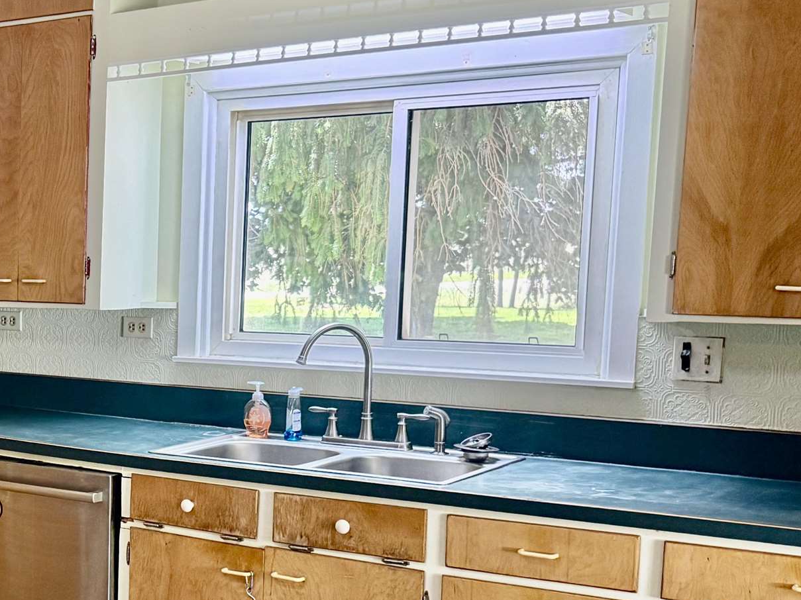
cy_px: 430
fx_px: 1411
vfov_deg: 23.8
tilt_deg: -6.5
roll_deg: -0.1
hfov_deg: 28.3
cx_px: -117
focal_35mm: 61
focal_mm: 6.76
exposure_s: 1/120
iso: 400
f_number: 1.78
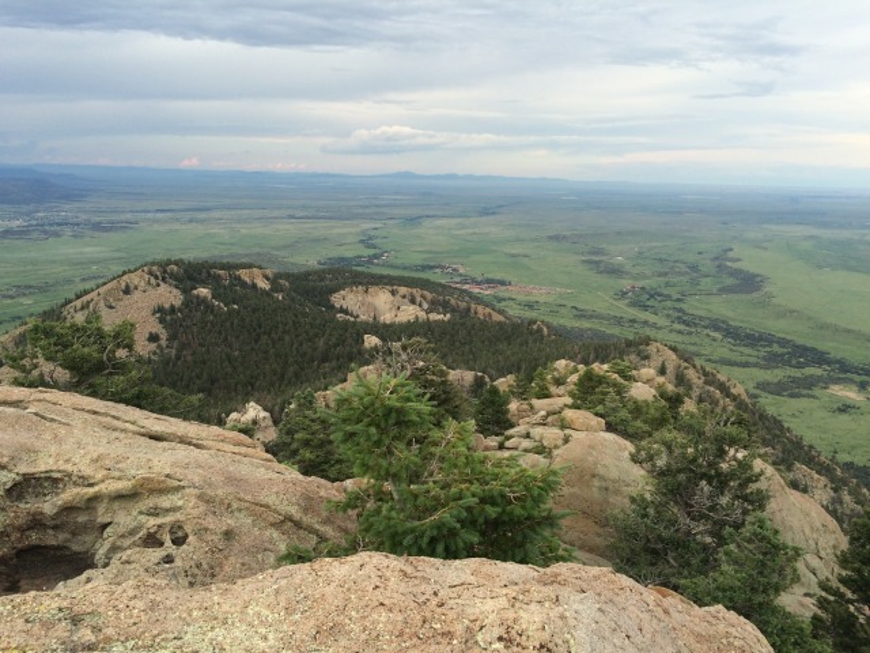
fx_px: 729
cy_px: 326
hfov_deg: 61.7
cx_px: 435
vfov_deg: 48.2
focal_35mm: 29
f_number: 2.2
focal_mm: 4.15
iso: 32
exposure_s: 1/483
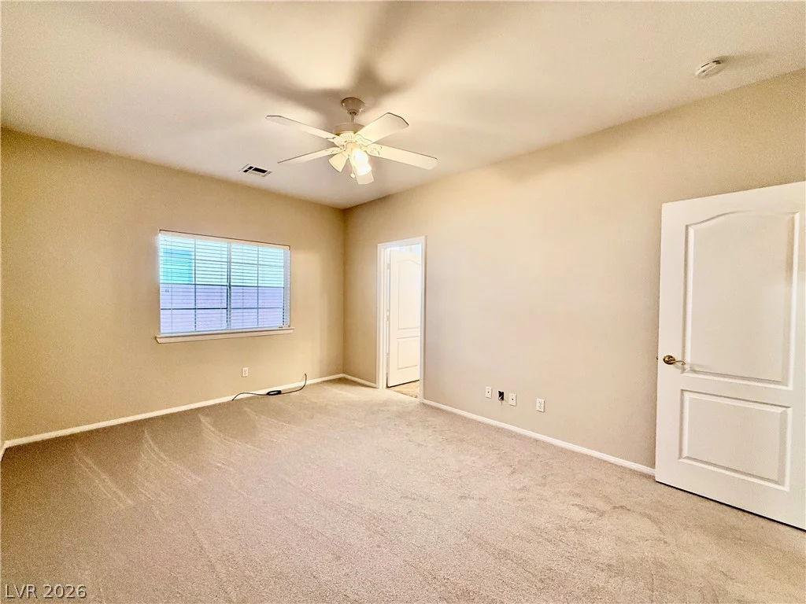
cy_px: 302
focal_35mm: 14
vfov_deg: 85.7
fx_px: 326
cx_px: 403
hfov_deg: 102.1
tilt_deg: -1.0
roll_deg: -0.6
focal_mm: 2.22
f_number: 2.2
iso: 320
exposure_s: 1/120
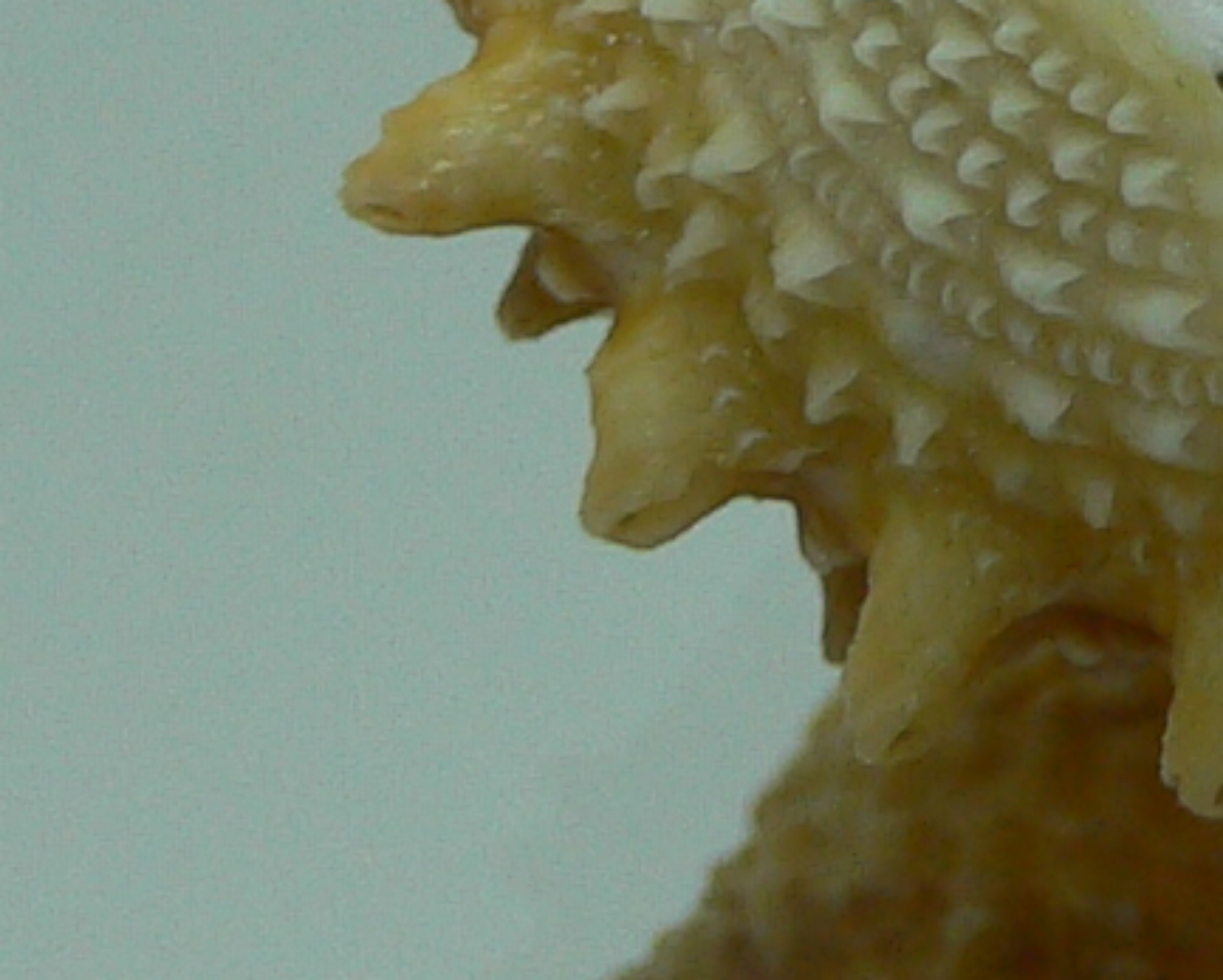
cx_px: 1260
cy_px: -14
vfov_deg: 9.7
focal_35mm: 159
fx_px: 5759
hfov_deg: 12.0
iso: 80
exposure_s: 1/60
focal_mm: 4.6
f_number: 2.8
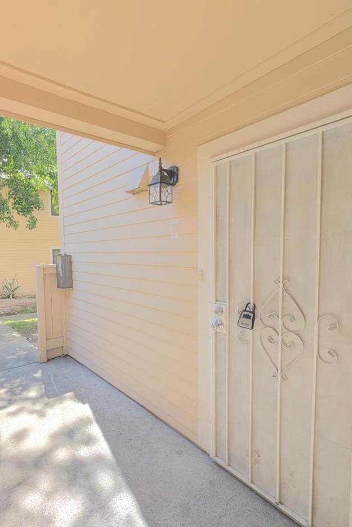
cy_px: 267
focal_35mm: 17
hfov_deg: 69.8
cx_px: 142
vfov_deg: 93.3
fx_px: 249
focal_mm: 2.02
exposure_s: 1/1009
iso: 56
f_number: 1.7
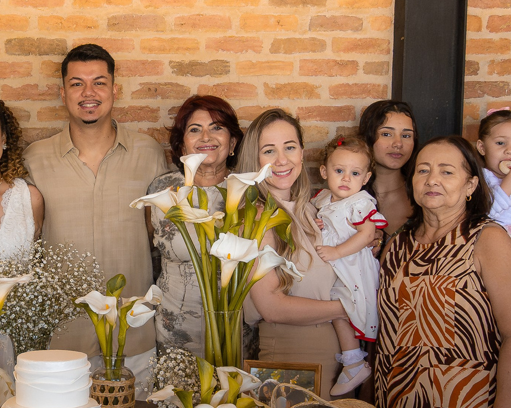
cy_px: 264
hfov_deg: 26.7
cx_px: 58
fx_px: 1043
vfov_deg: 22.1
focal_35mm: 69
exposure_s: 1/160
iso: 1000
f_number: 3.5
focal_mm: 16
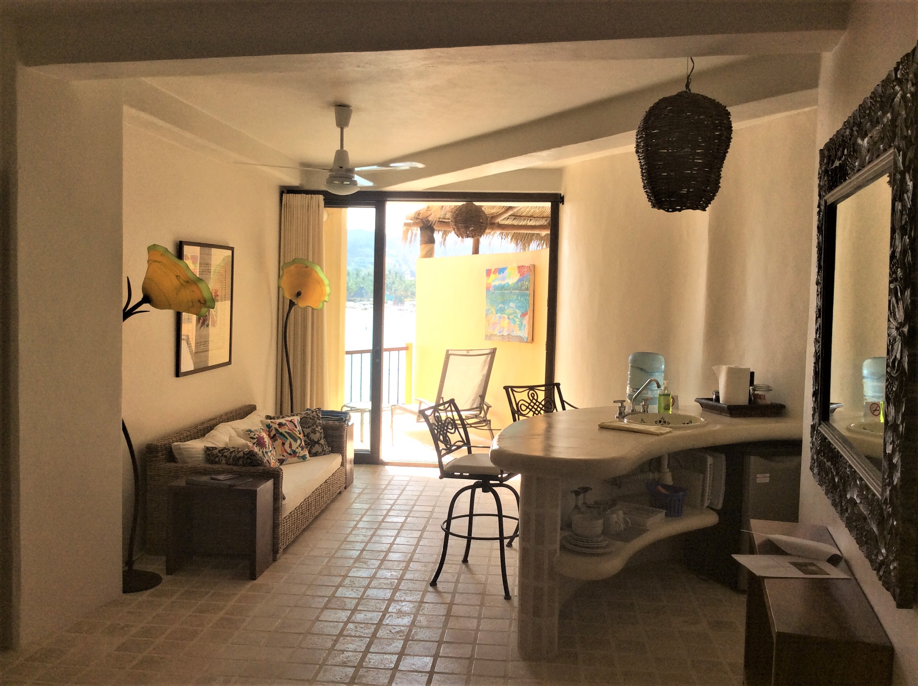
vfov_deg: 44.1
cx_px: 459
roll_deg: +0.2
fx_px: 847
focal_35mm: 32
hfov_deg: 56.9
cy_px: 343
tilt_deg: -3.5
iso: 32
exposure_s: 1/286
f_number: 2.4
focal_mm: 3.3
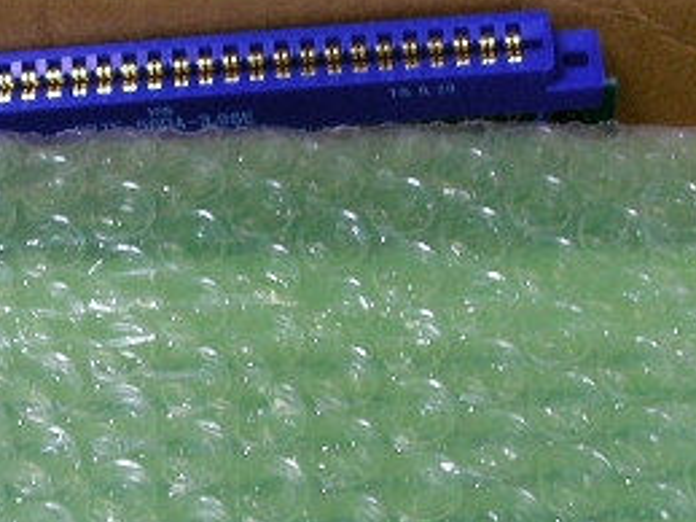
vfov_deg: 15.7
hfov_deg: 20.9
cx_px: 298
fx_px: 1889
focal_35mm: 94
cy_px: 266
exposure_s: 1/11.2
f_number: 3.5
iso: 100
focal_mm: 5.8
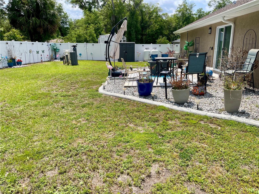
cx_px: 130
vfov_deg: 54.9
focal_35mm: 25
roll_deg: +0.1
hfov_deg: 69.4
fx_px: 187
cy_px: 97
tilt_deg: -15.9
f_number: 1.6
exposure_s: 1/2786
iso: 32
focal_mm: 5.1
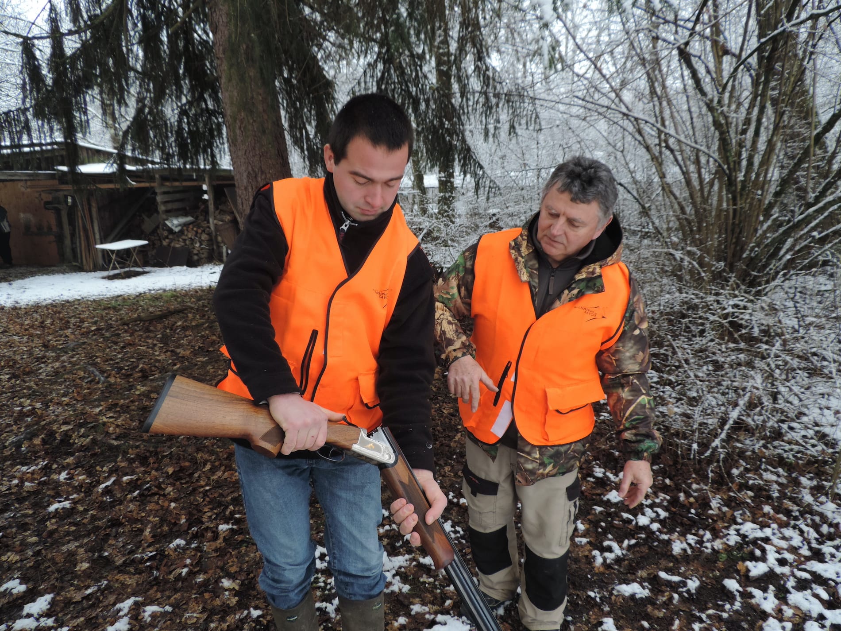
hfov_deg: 71.6
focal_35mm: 24
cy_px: 316
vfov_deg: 56.8
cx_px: 420
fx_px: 583
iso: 80
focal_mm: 4.3
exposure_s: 1/60
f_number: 3
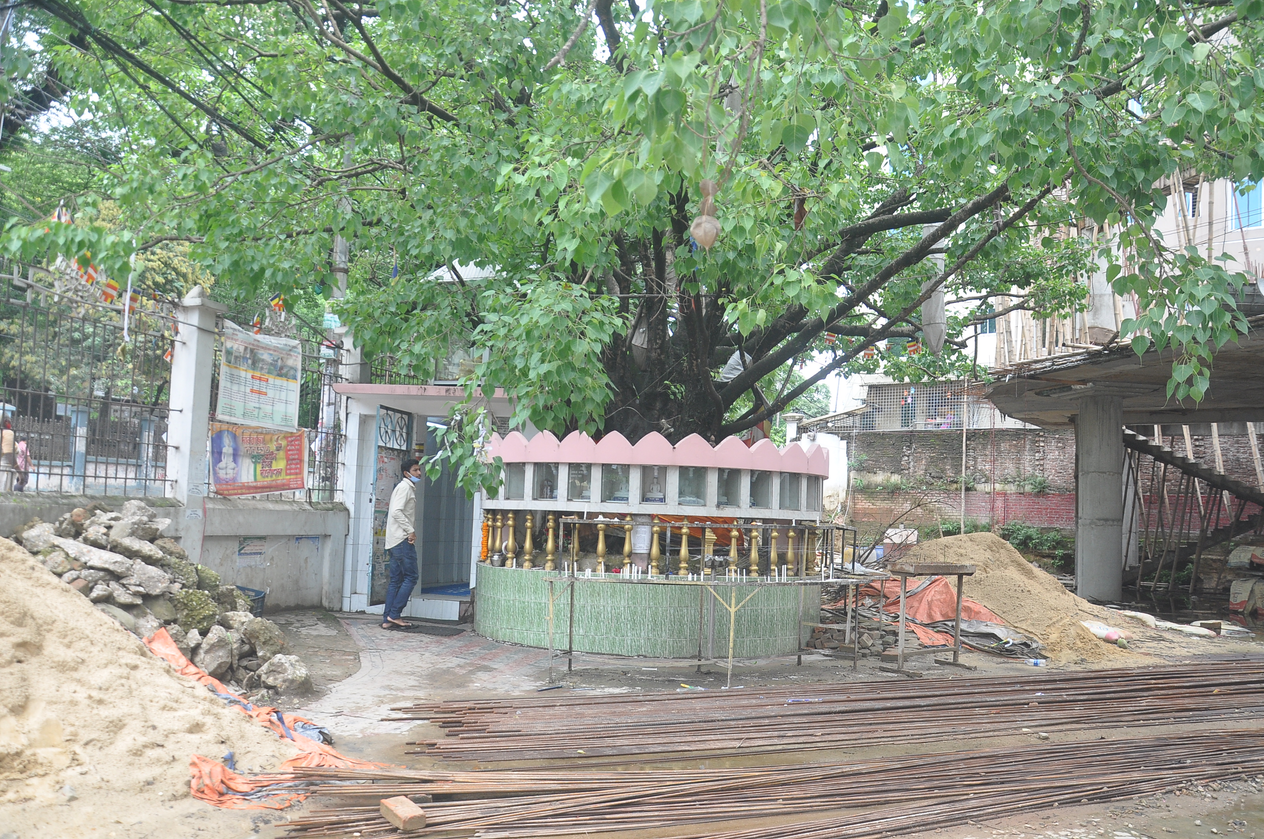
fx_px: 1105
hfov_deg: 59.6
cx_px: 632
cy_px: 420
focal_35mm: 32
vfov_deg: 41.6
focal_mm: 21
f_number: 5.6
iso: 500
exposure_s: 1/250
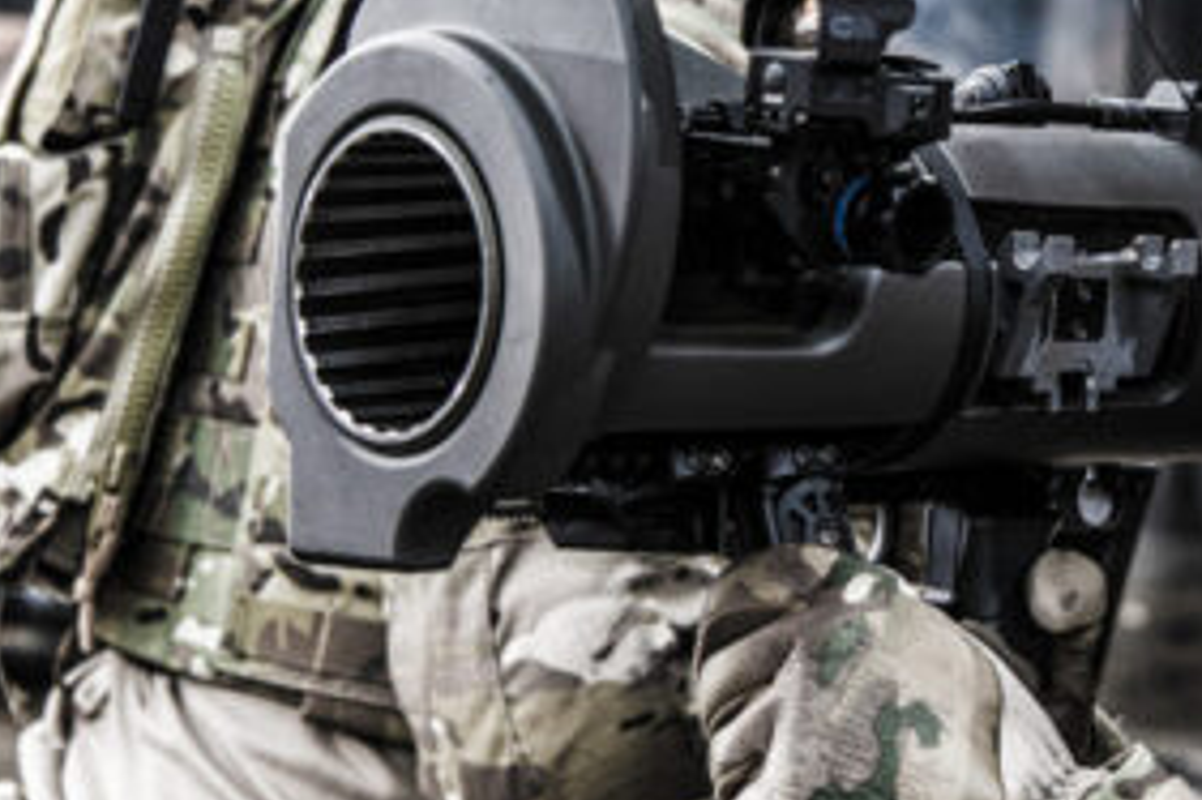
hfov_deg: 16.3
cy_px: 304
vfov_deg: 11.0
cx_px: 1104
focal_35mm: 124
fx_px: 4138
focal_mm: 50
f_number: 5
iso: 200
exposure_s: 1/250
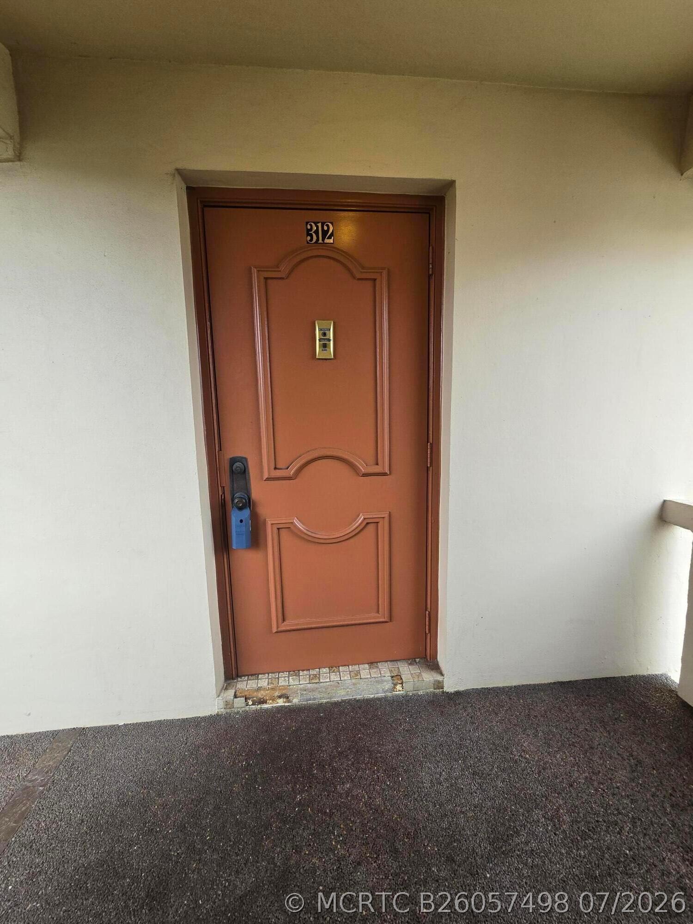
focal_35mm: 13
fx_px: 347
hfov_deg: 89.9
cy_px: 462
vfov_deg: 106.2
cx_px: 346
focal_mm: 2.2
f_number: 2.2
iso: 80
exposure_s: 1/120
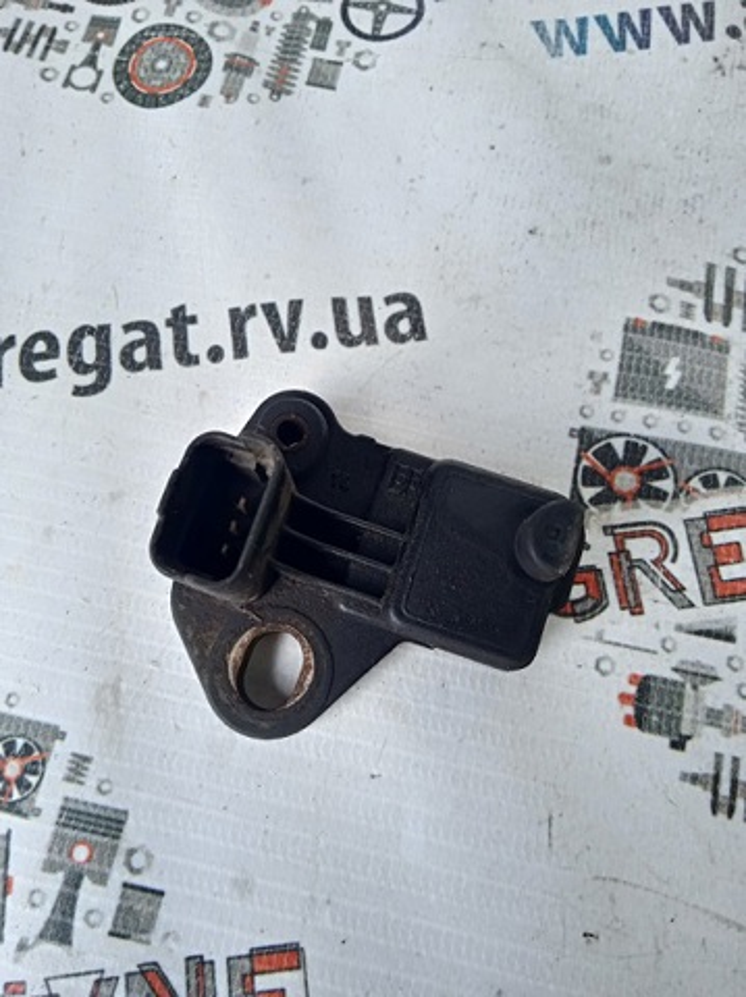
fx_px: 806
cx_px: 373
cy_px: 498
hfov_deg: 49.7
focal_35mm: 28
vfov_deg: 63.5
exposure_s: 1/100
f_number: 2.2
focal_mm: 3.43
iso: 134
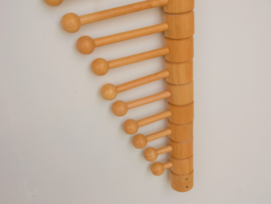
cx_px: 136
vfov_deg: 36.0
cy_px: 102
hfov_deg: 46.8
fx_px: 313
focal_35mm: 40
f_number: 4.5
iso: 200
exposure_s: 1/640
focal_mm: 20
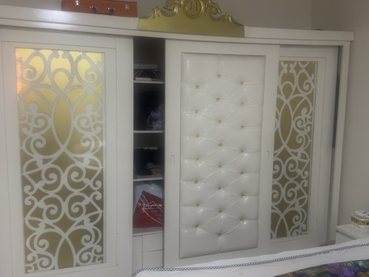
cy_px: 138
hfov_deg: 52.6
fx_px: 373
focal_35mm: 35
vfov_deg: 40.7
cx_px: 184
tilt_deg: -9.9
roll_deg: -0.6
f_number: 1.78
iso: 640
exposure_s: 1/30
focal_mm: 6.76
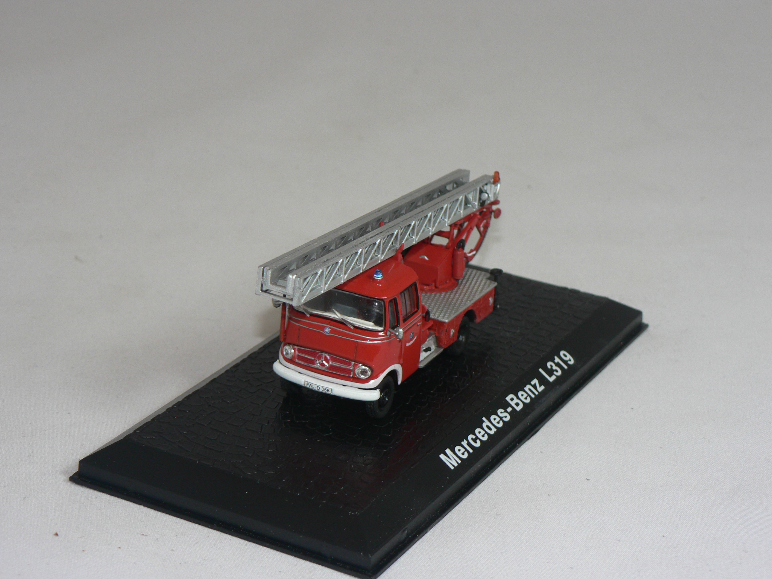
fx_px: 2029
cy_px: 290
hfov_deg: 21.5
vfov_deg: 16.2
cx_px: 386
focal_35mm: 91
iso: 80
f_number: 3.2
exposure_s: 1/60
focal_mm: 15.2
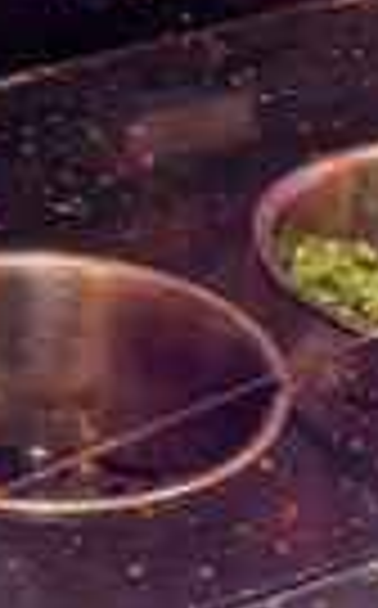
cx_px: -63
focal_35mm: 193
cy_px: -131
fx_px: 3191
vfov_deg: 10.7
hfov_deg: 6.7
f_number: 1.7
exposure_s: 1/181
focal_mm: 4.53
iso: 34
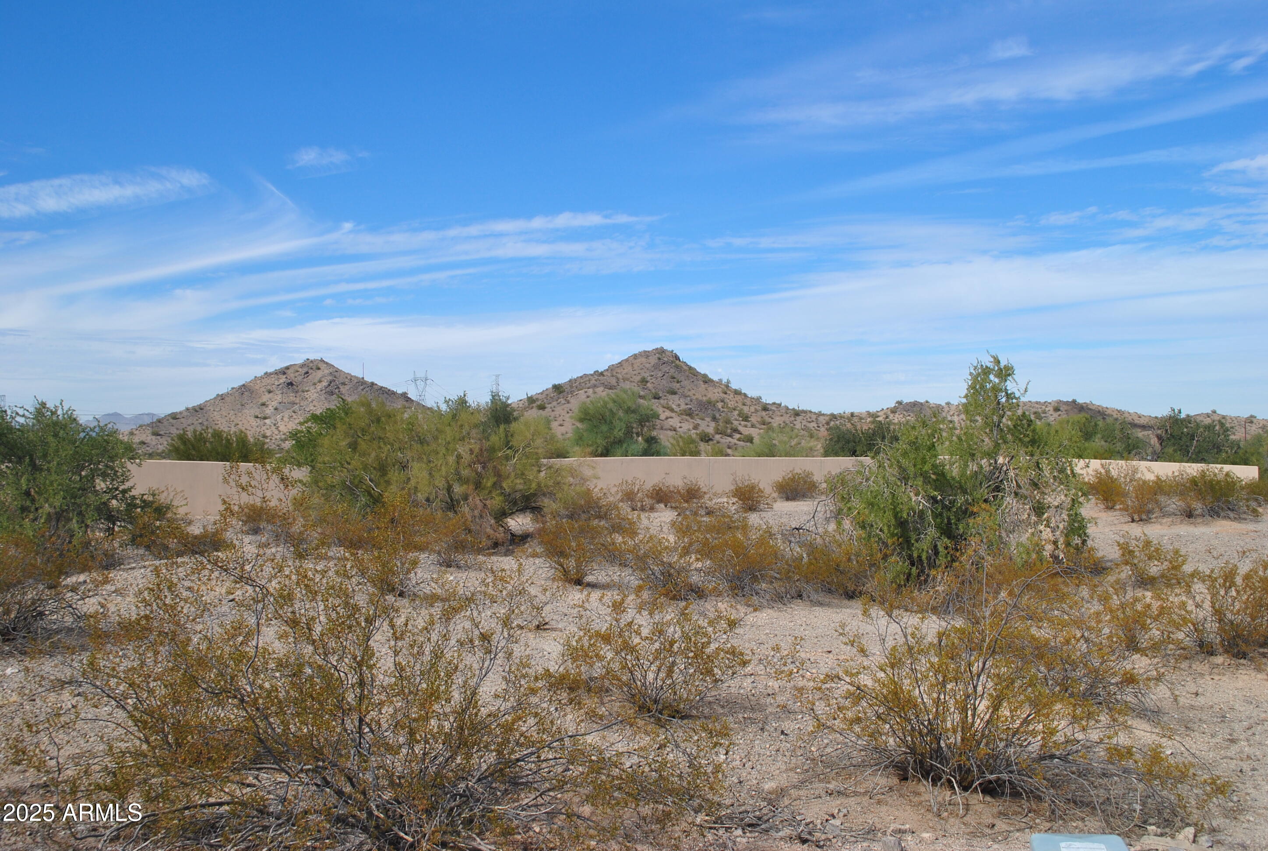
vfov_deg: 37.0
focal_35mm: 36
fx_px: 1271
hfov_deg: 53.0
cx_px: 634
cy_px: 426
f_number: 10
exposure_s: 1/250
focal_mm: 24
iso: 125
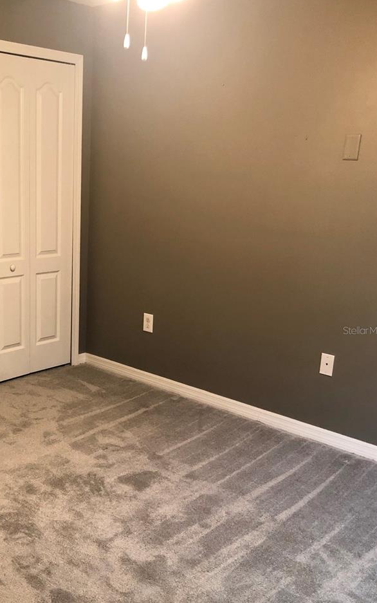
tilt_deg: -14.5
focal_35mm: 38
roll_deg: -2.1
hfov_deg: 33.0
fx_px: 624
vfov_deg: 51.5
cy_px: 330
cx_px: 99
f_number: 1.8
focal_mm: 3.99
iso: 80
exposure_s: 1/15
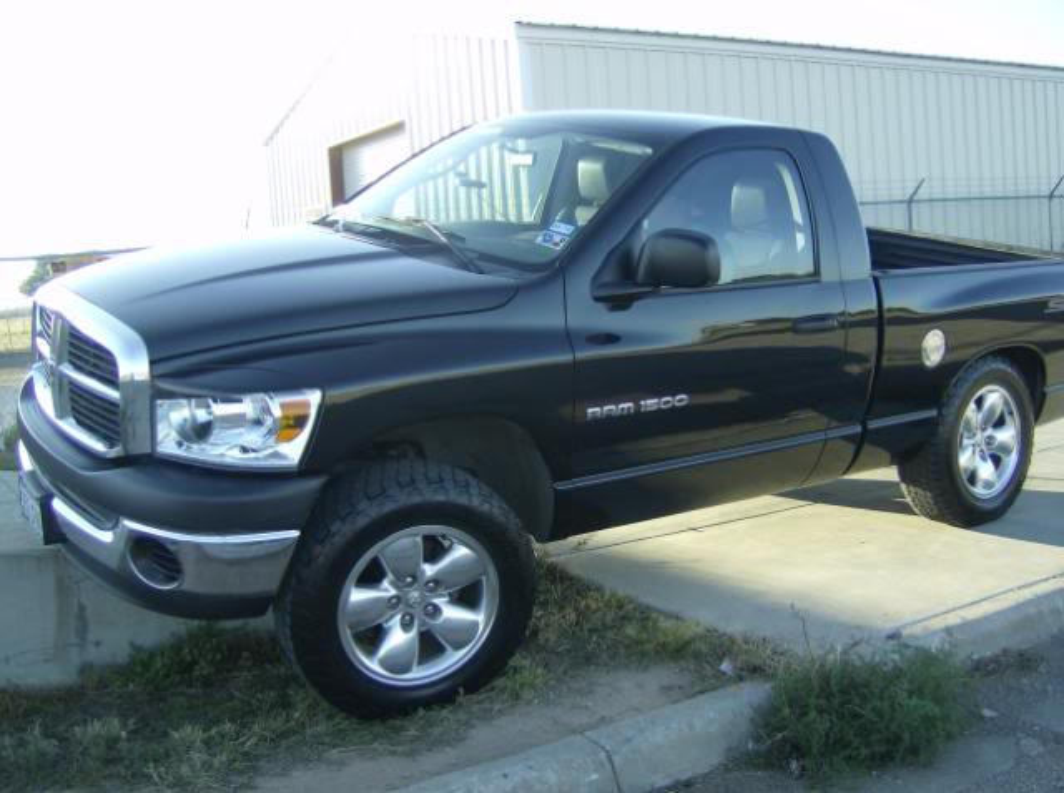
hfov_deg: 51.5
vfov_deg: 39.5
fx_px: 1104
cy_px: 396
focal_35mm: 36
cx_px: 532
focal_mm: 6
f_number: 2.8
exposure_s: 1/277
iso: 100
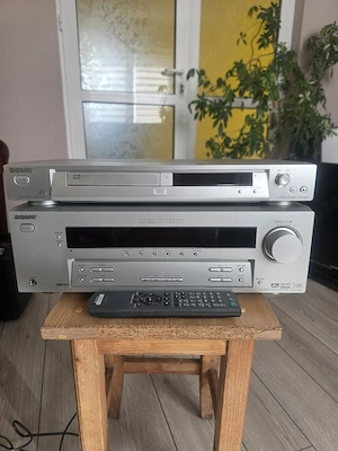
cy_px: 226
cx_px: 169
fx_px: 299
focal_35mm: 23
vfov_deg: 73.9
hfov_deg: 58.9
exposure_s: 1/101
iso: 200
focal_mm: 6.3
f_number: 1.7
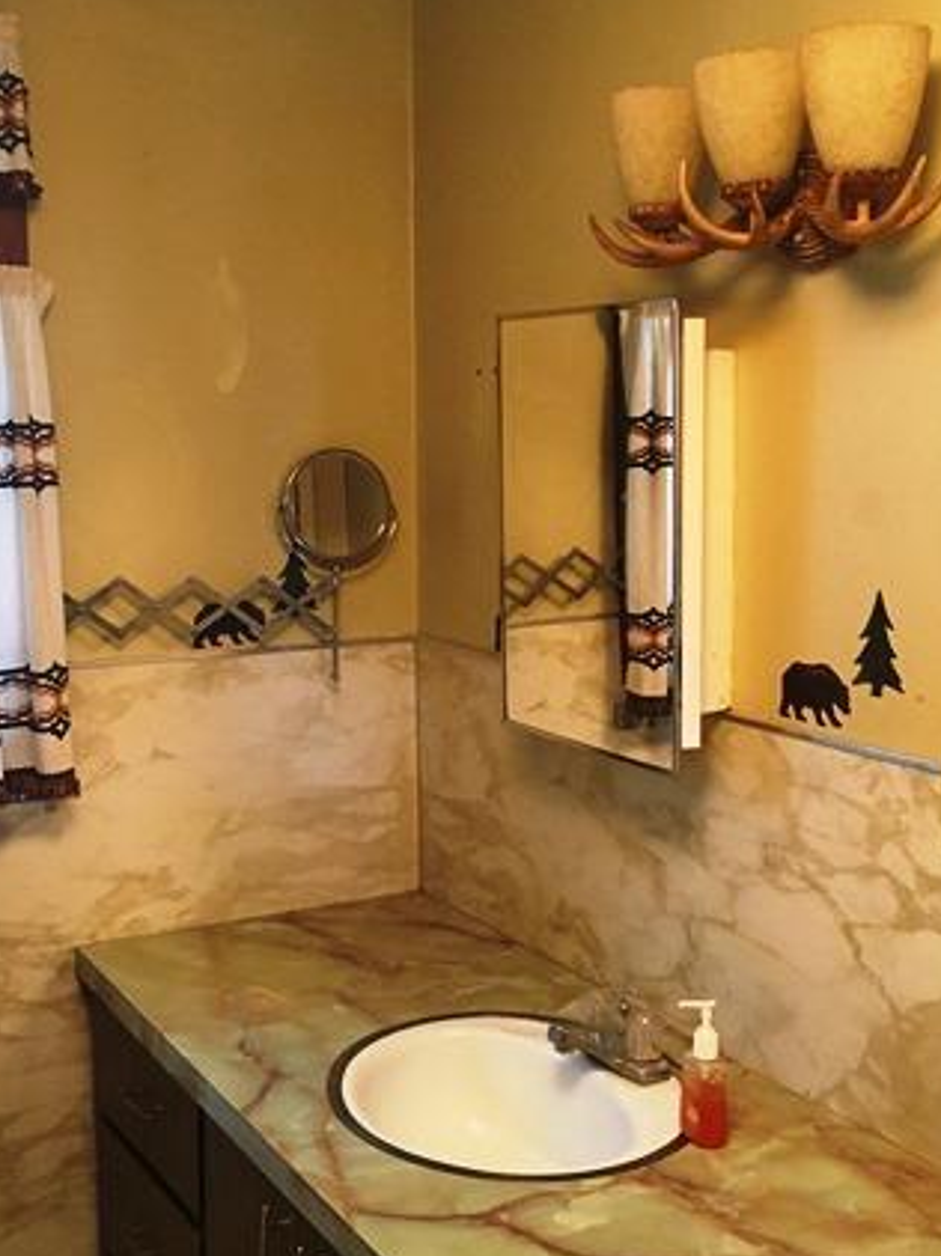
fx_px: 1596
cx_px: 548
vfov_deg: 43.0
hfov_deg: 32.8
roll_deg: +2.2
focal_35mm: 44
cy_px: 604
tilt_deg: -4.3
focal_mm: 4.15
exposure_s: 1/30
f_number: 2.2
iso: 200
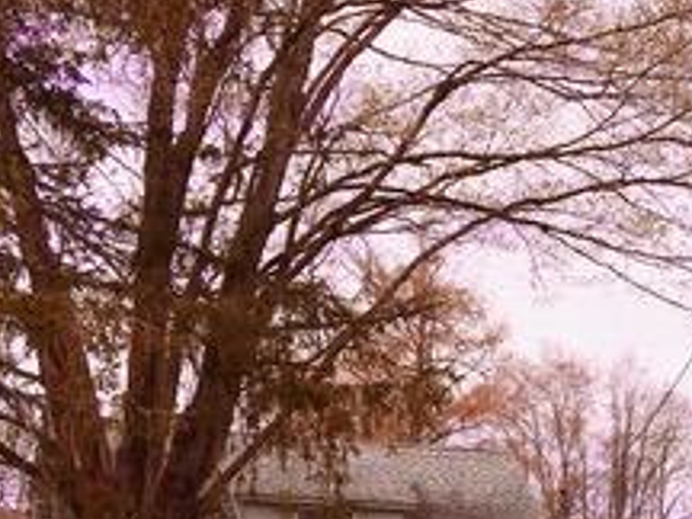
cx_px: 939
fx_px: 1719
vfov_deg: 16.9
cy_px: 487
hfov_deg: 20.5
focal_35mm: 86
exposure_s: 1/2198
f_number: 2.2
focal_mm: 4.15
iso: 25
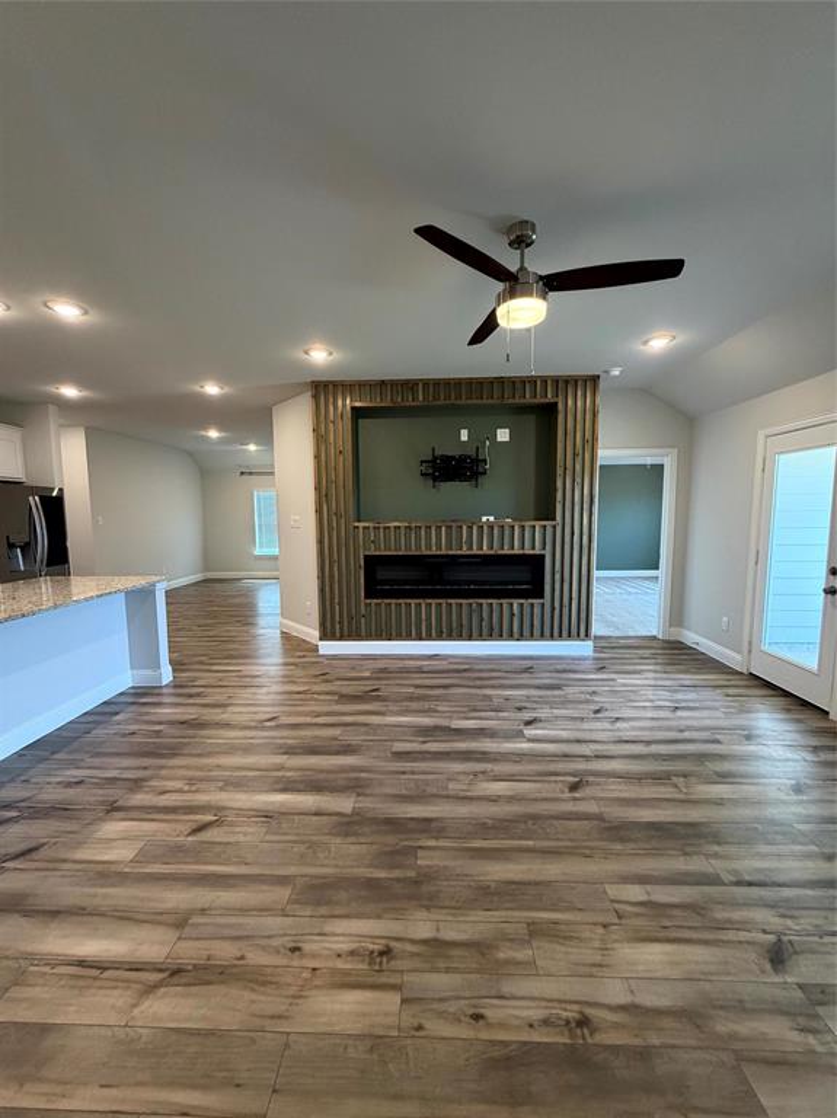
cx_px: 418
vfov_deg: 102.1
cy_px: 559
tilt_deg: -6.9
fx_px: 452
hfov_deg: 85.6
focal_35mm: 14
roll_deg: +0.0
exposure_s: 1/120
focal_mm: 2.22
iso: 250
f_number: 2.2
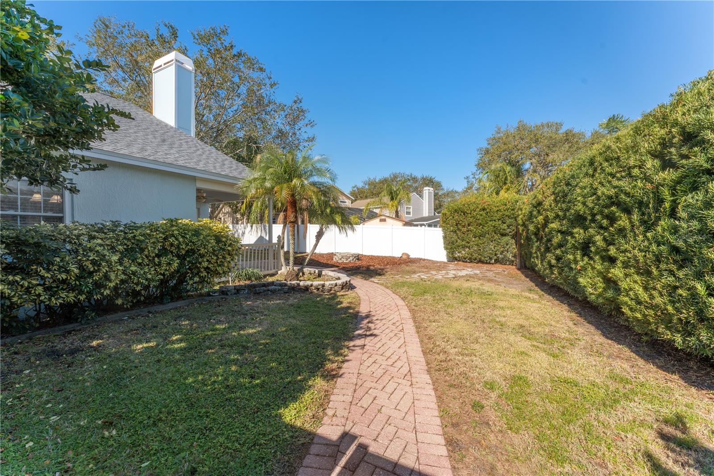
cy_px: 238
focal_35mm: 14
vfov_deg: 81.2
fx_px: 278
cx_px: 357
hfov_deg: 104.3
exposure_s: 1/125
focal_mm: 14
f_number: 9
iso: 100
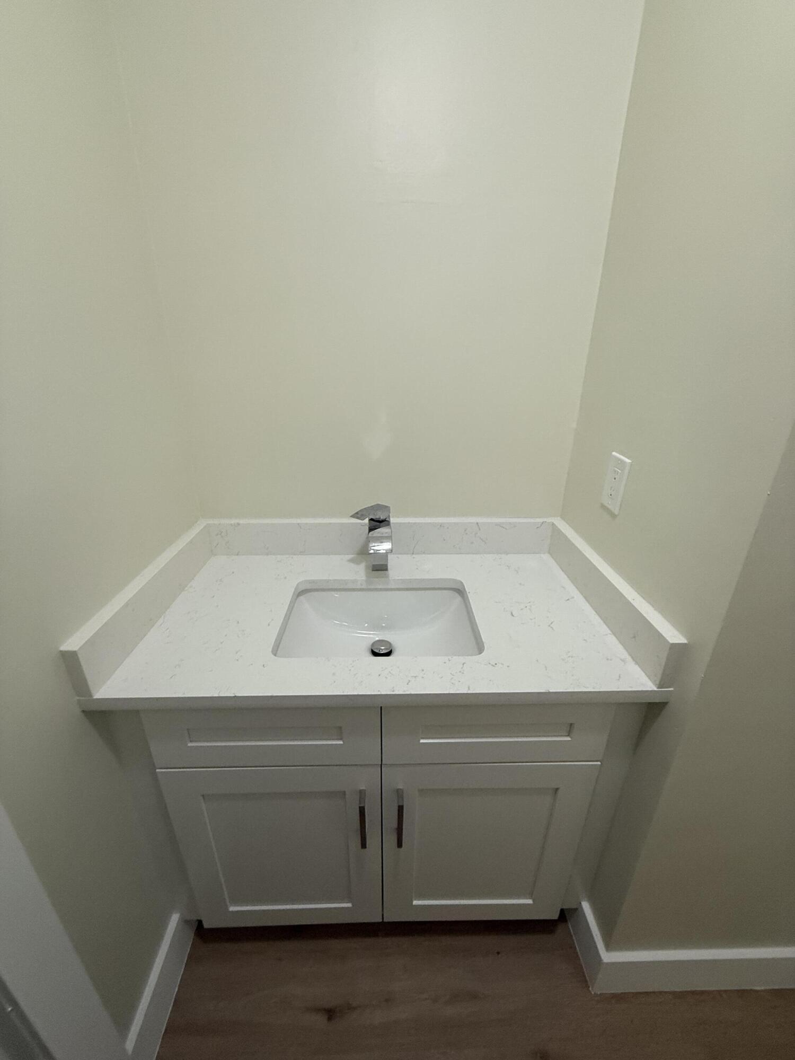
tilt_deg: -21.4
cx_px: 398
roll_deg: -0.7
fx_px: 429
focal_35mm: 14
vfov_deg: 102.1
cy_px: 530
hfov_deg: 85.7
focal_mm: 2.22
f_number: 2.2
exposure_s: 1/60
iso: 320
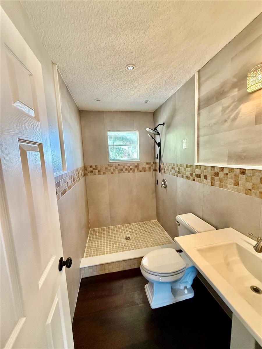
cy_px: 174
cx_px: 131
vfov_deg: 102.1
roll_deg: +2.6
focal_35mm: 14
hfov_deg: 85.7
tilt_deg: -6.4
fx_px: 141
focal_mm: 2.22
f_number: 2.2
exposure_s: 1/120
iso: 640
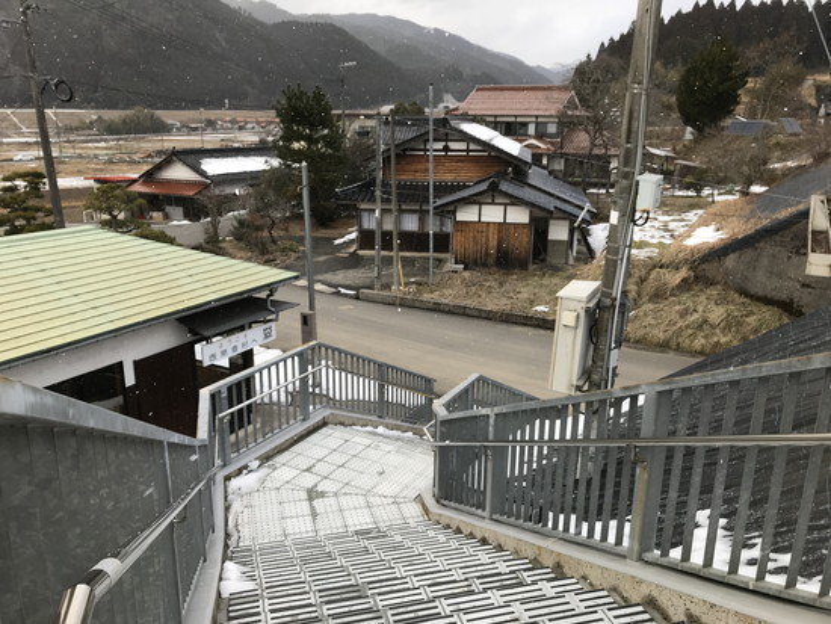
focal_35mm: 28
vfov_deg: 49.8
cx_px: 416
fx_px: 672
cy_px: 312
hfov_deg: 63.4
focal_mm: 3.99
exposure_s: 1/271
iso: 20
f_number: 1.8
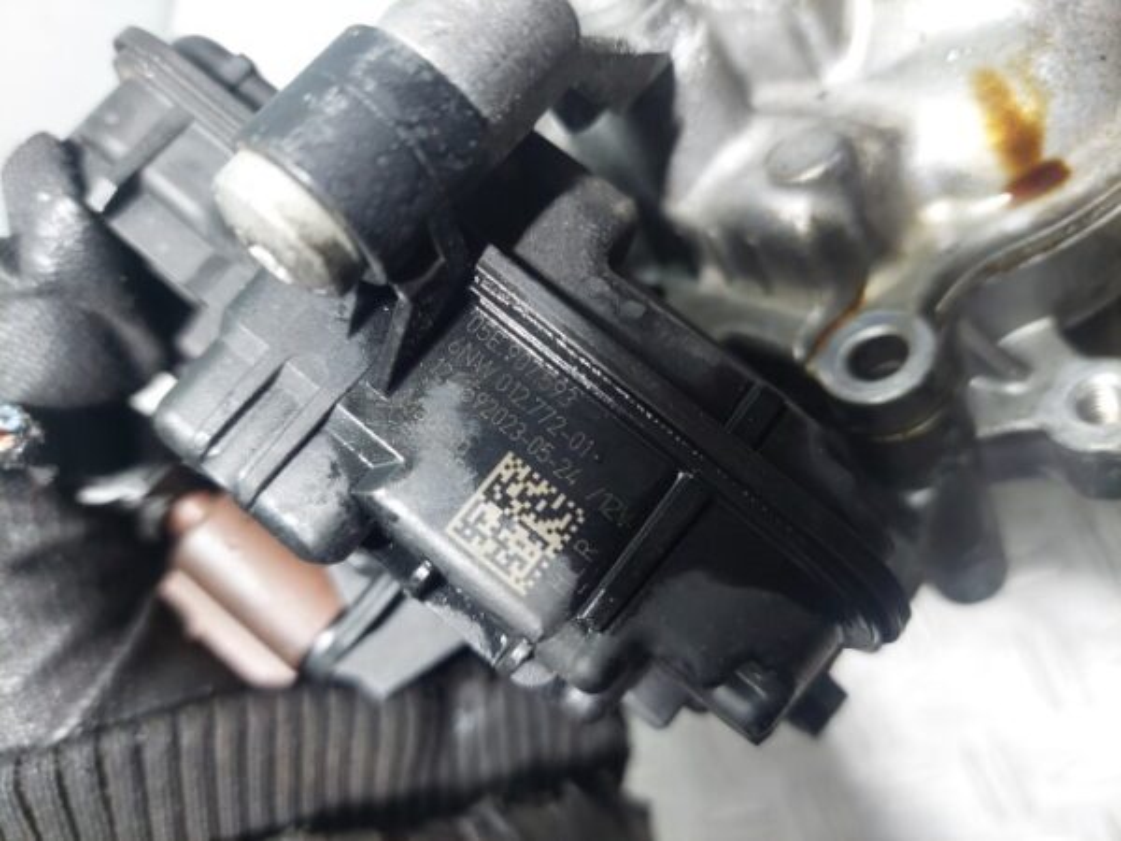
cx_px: 560
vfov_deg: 54.9
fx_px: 810
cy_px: 420
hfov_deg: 69.4
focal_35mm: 25
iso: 320
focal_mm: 5.23
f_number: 1.8
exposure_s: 1/50
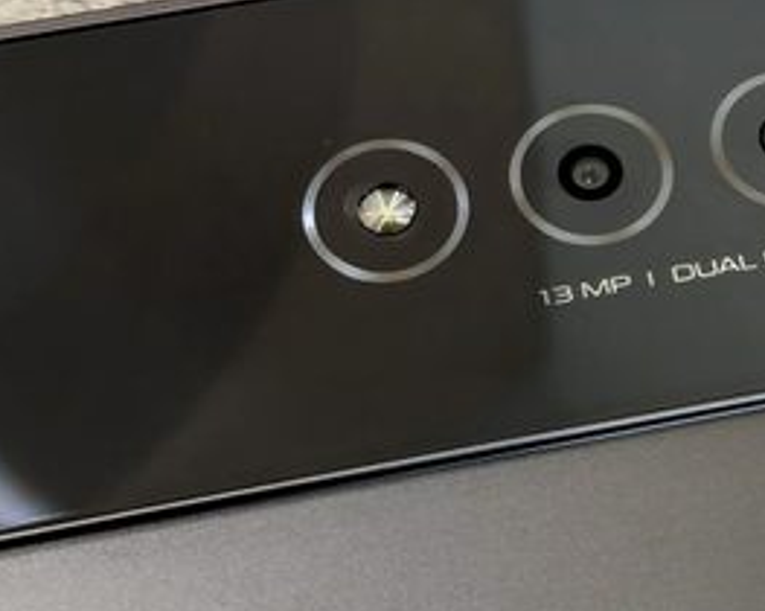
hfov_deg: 14.6
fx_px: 2964
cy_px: 247
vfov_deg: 11.8
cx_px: 617
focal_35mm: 131
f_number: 1.7
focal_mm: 4.53
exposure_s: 1/24
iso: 78
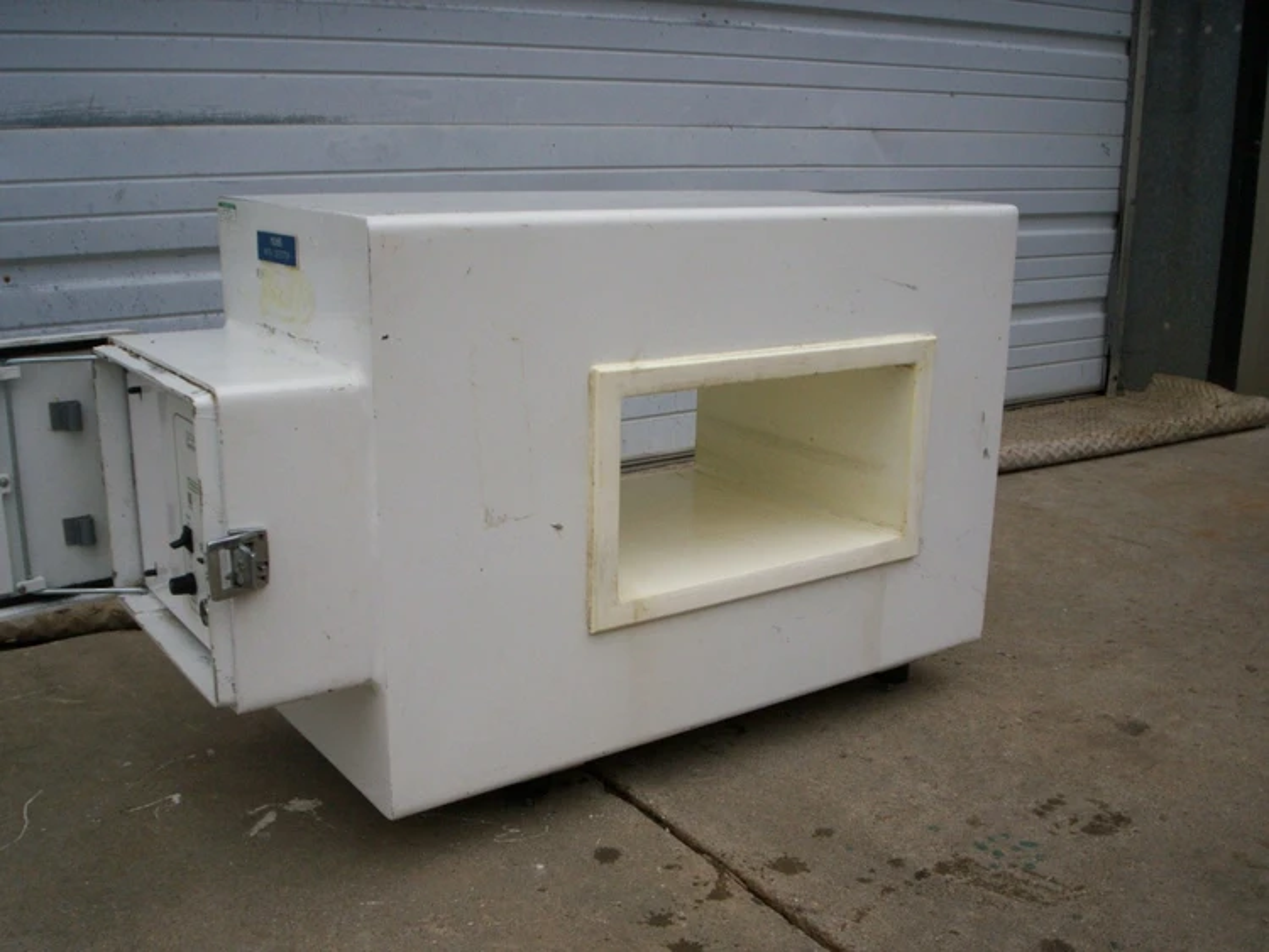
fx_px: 1320
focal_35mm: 36
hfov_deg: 51.3
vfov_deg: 39.7
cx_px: 634
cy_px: 476
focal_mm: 5.9
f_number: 4.5
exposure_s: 1/283
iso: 100
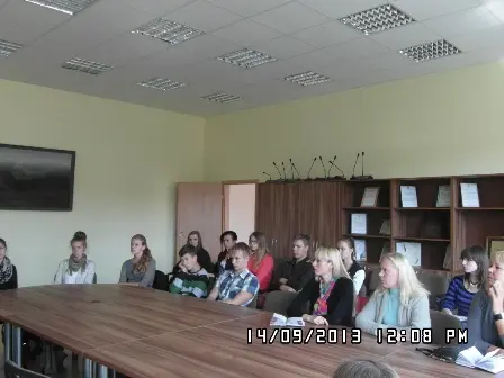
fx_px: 466
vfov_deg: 44.2
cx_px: 252
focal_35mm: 32
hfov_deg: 56.8
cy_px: 189
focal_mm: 5.3
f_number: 3.9
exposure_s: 1/30
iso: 80
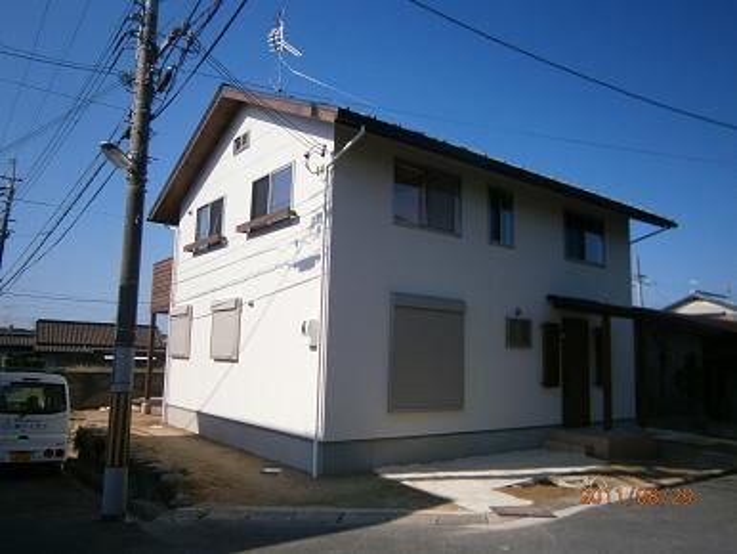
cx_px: 368
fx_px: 554
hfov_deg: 67.3
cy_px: 277
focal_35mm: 26
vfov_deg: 53.1
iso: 80
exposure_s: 1/1600
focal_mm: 4.7
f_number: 2.8
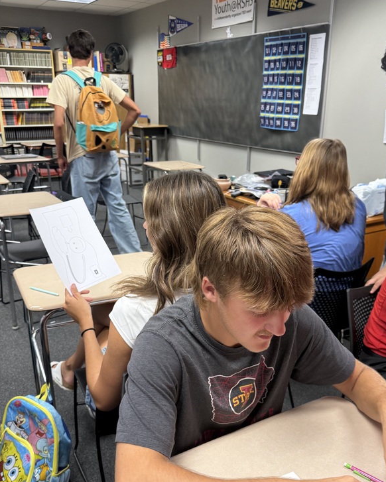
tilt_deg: -22.1
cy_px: 281
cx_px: 210
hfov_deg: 44.5
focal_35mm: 33
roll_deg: +0.1
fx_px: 471
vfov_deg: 53.9
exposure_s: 1/60
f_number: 1.78
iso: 160
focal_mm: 6.76
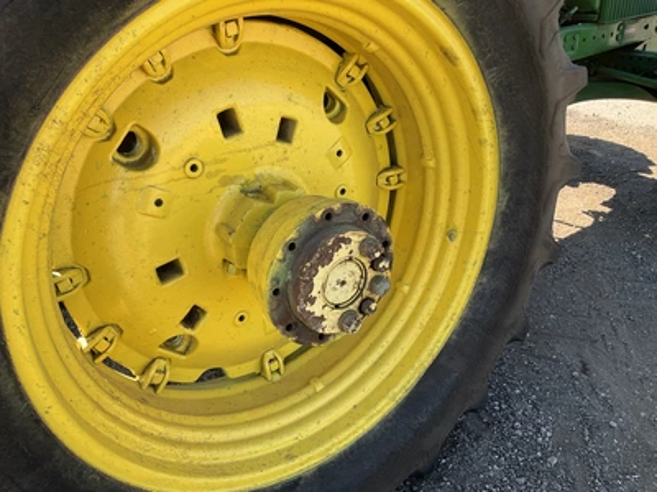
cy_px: 246
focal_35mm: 29
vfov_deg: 48.2
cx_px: 328
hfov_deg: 61.7
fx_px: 550
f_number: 1.8
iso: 25
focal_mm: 3
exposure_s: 1/318
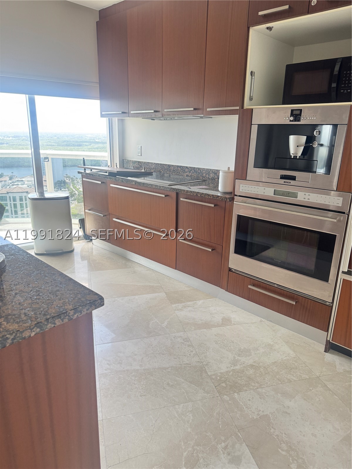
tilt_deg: -15.5
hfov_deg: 56.8
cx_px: 176
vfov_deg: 71.6
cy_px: 234
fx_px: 325
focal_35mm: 24
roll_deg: +0.5
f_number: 1.78
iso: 200
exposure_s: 1/120
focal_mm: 6.76
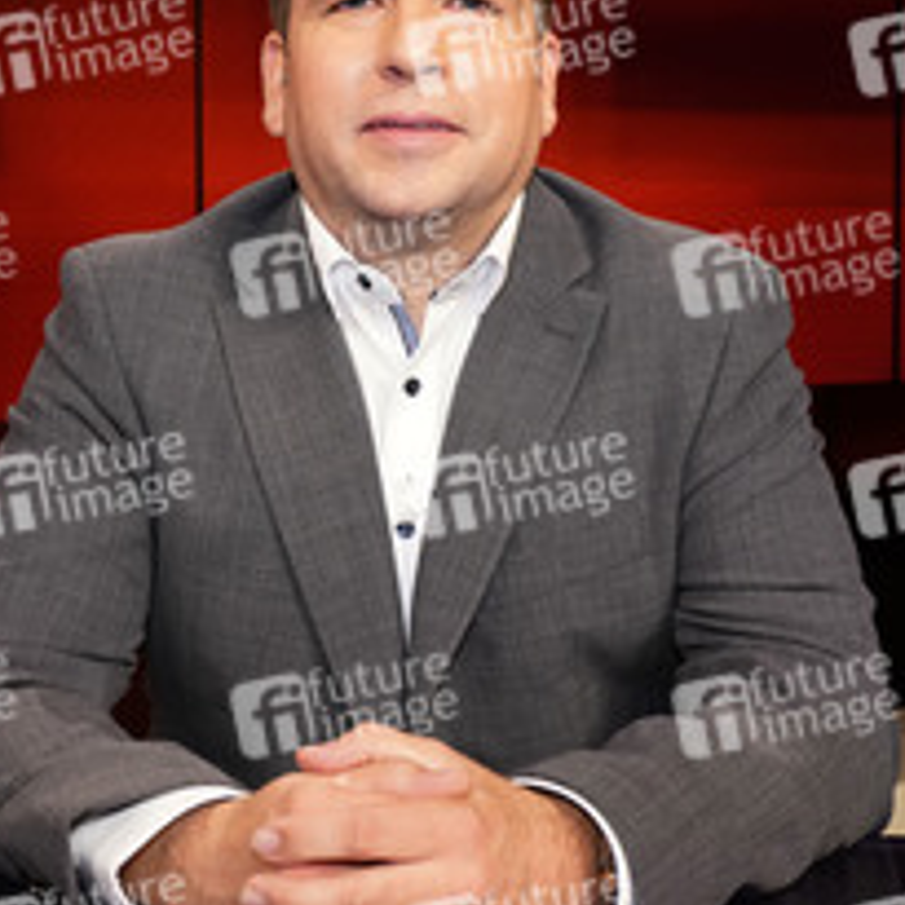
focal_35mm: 58
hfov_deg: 29.5
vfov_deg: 29.5
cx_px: 404
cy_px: 375
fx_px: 1716
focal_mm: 31
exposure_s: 1/125
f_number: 5.6
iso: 2000
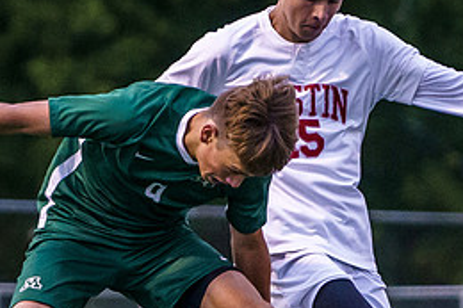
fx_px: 11053
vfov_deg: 1.6
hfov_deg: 2.4
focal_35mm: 860
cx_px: 106
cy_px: 187
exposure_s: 1/1250
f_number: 4
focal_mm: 200
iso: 5000
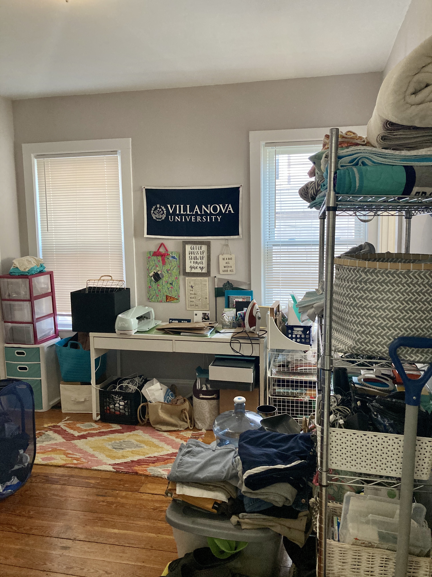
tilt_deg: -6.0
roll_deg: +0.6
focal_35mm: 28
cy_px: 288
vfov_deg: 63.4
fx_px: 466
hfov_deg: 49.7
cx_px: 216
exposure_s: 1/60
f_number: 1.8
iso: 320
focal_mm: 3.99
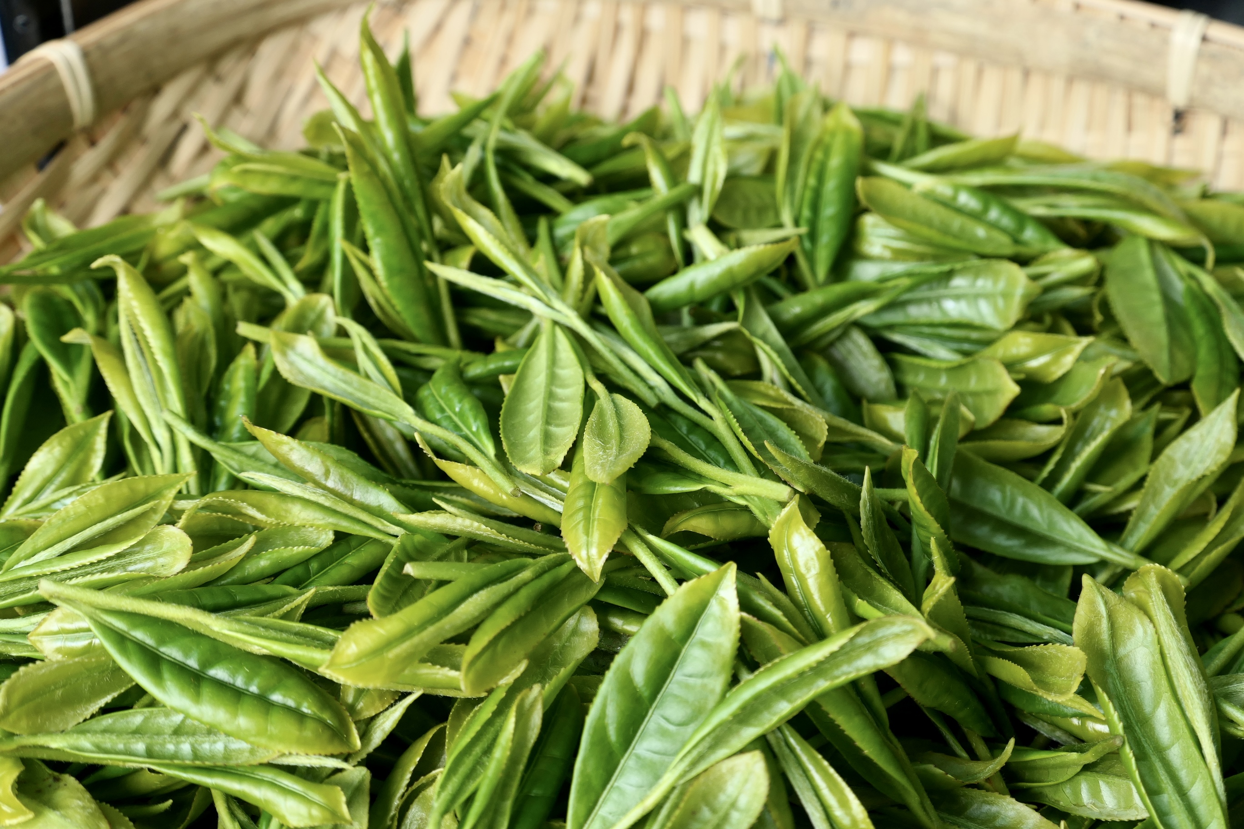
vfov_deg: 27.0
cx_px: 622
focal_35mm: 50
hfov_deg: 39.6
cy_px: 414
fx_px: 1728
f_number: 4.2
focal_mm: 18.2
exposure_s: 1/80
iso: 200
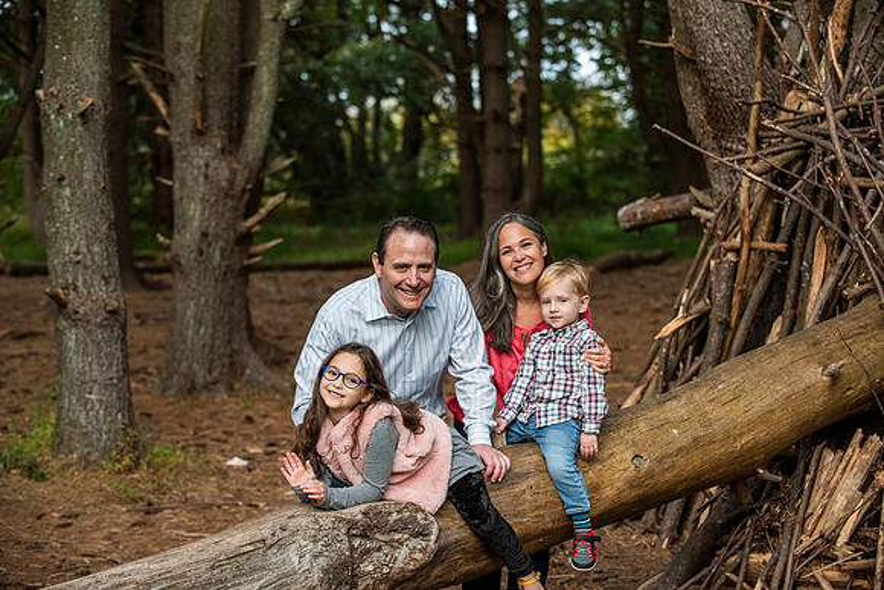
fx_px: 2014
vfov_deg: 16.7
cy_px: 295
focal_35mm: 82
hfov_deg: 24.8
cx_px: 442
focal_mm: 82
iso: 1250
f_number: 4
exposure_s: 1/400
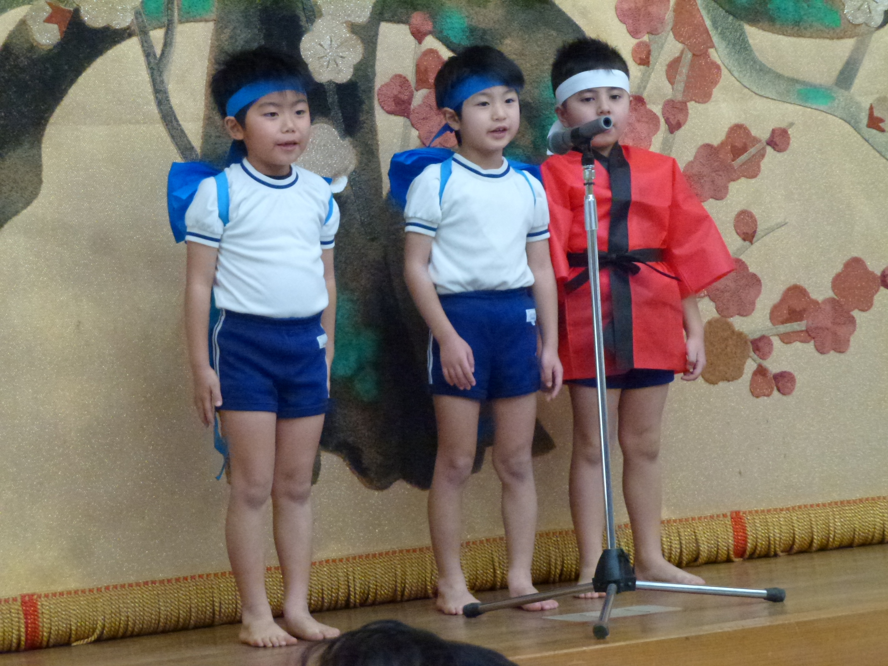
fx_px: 3104
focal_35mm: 121
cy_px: 333
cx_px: 444
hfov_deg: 16.3
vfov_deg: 12.2
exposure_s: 1/50
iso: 800
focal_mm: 21.7
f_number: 5.1
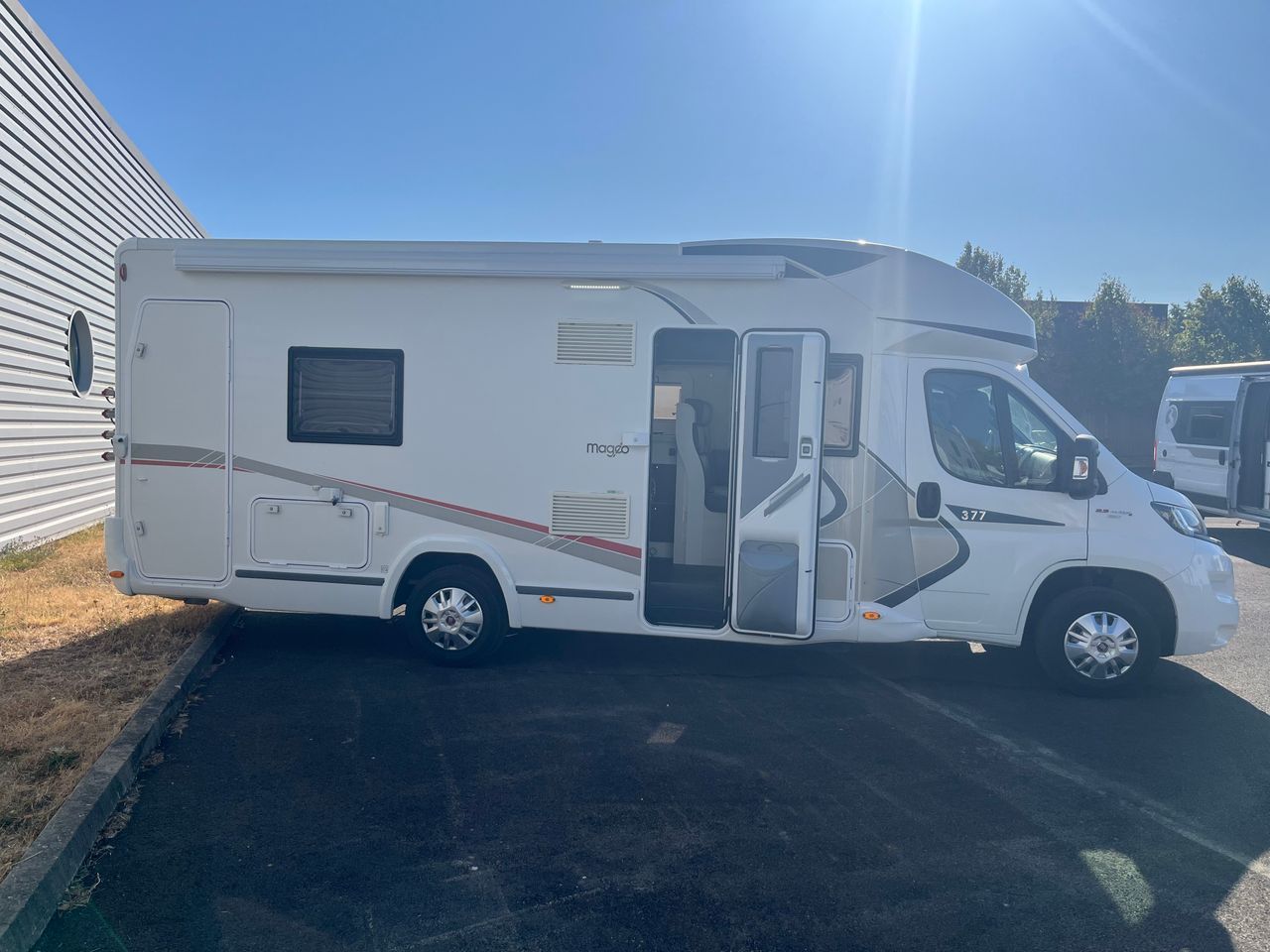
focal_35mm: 26
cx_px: 635
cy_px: 476
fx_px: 954
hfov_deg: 67.3
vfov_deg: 53.1
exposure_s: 1/5848
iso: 50
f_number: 1.6
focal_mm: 5.1
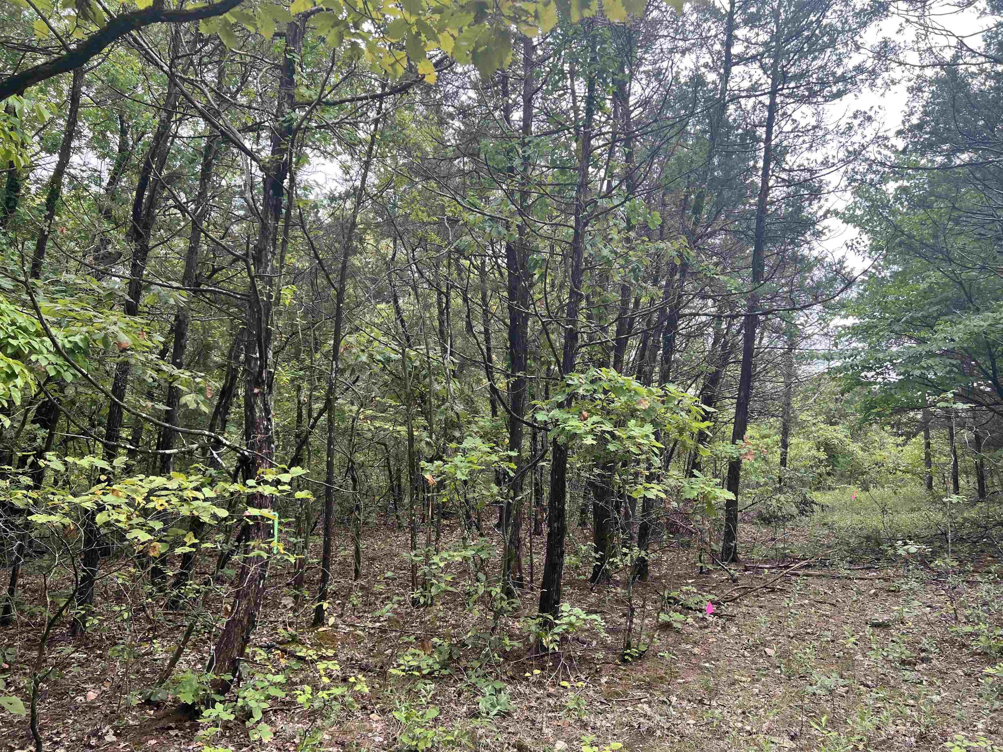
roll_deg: -2.7
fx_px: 753
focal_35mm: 26
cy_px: 376
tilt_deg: +5.4
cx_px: 502
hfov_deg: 67.3
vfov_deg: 53.1
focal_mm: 5.7
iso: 50
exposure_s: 1/367
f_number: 1.5
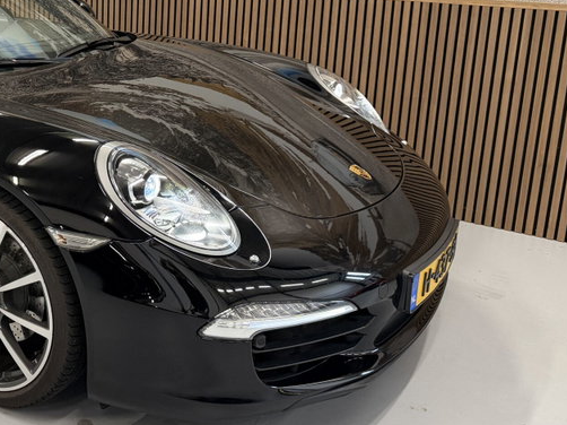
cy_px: 120
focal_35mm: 49
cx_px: 30
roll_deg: +0.1
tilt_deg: -15.1
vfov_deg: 29.3
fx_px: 802
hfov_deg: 36.0
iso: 320
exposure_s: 1/50
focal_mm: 6.76
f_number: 1.78
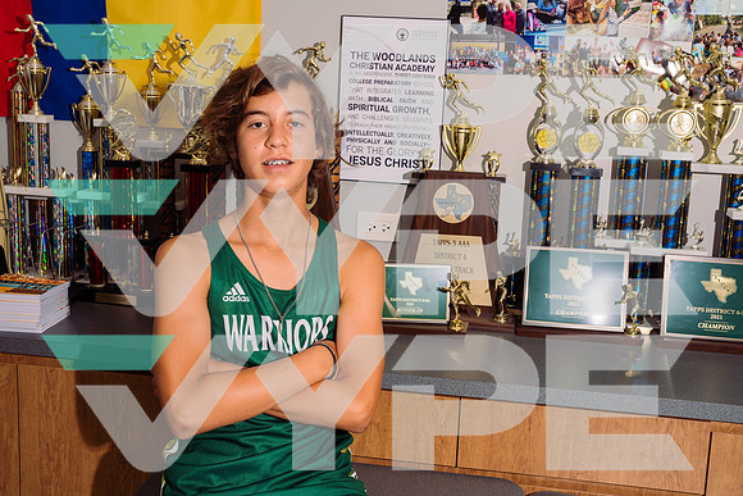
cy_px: 248
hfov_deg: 44.5
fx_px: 908
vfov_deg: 30.5
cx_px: 372
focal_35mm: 44
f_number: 9
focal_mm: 44
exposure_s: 1/250
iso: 125
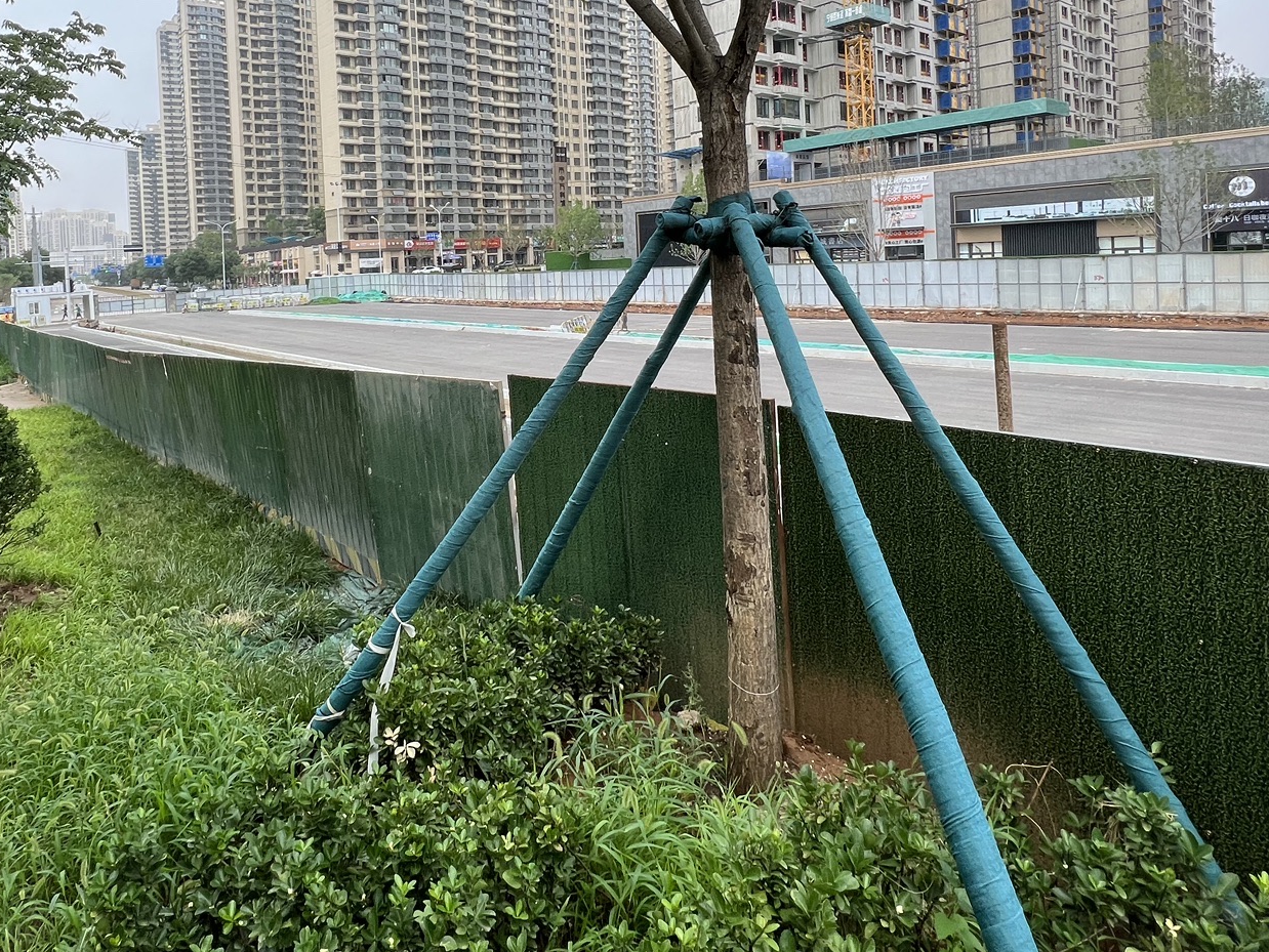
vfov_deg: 61.0
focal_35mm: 21
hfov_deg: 78.3
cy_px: 276
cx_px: 522
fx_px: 770
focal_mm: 1.57
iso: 32
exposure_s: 1/589
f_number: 1.8
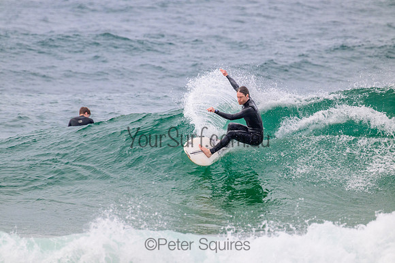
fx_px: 8779
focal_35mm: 800
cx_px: 198
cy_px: 132
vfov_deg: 1.7
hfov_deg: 2.6
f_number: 11
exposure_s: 1/2000
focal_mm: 800
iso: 1250
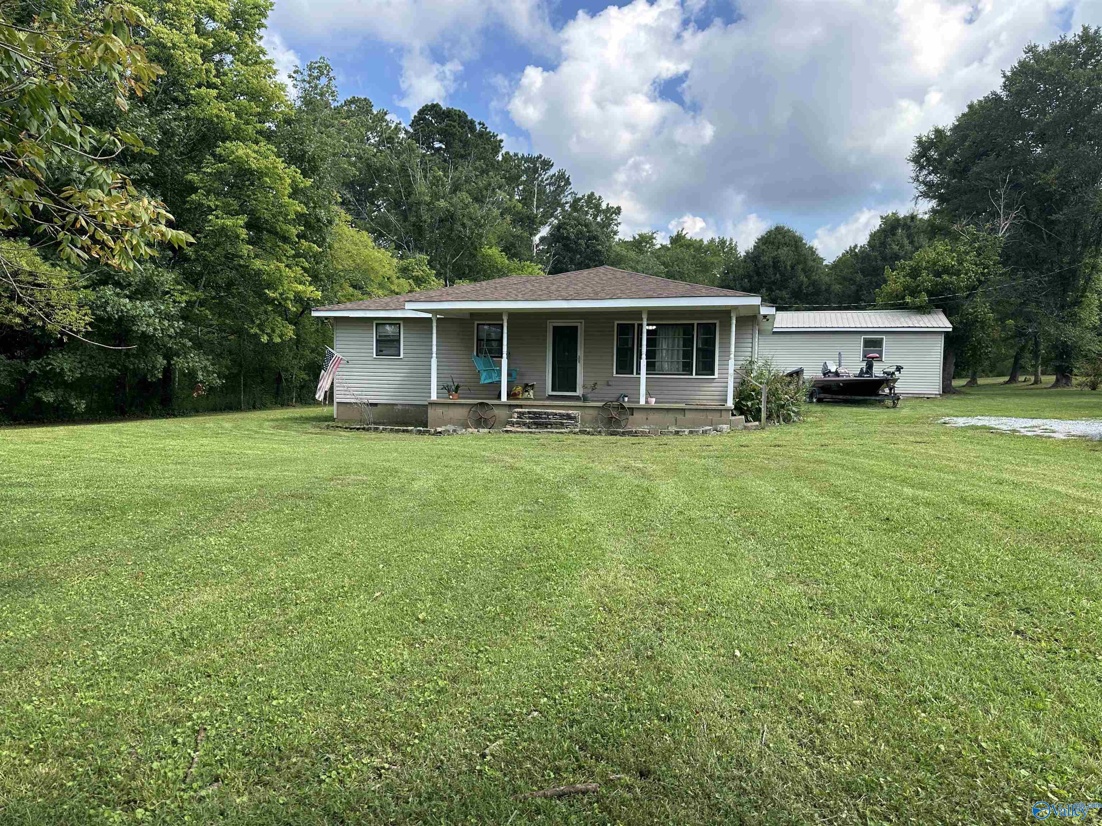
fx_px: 764
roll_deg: -1.2
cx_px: 551
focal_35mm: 24
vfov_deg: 56.8
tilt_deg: -3.6
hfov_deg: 71.6
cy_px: 413
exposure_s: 1/1289
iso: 80
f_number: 1.78
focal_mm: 6.86
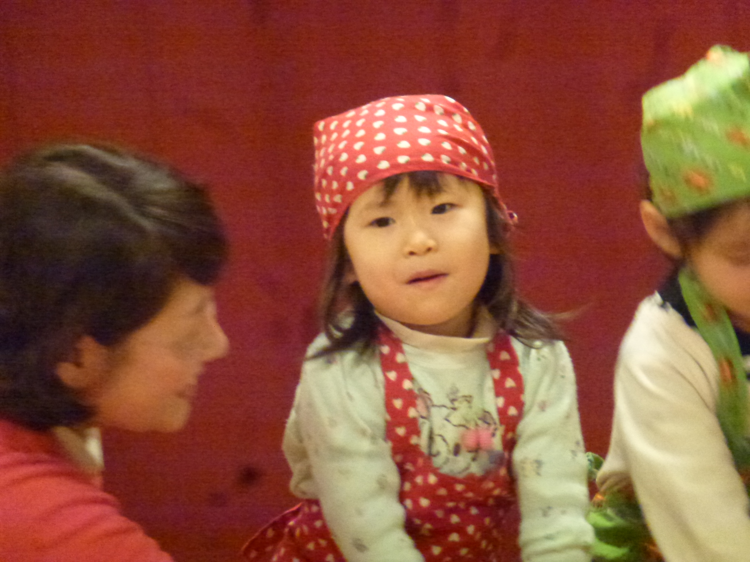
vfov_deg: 4.2
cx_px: 375
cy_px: 281
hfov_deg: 5.6
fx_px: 7692
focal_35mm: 355
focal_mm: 63.6
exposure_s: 1/50
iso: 1600
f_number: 5.9
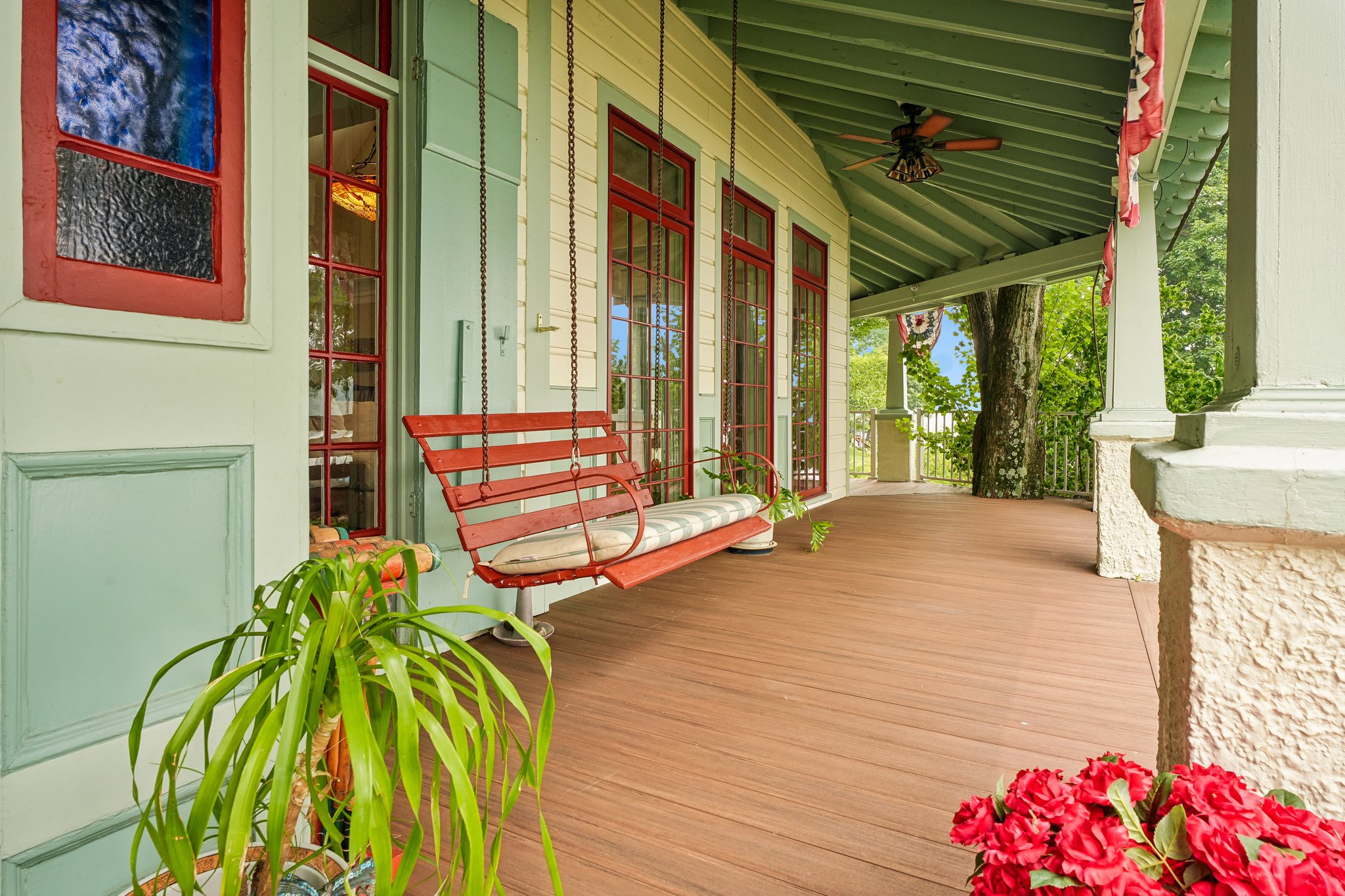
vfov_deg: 64.5
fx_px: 710
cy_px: 448
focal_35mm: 19
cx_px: 672
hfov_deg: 86.9
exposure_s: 1/25
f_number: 13
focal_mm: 19
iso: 400
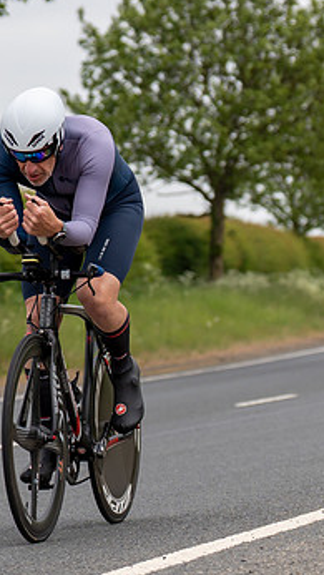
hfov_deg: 5.4
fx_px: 3401
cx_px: 60
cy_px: 302
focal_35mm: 223
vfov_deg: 9.7
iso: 125
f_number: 3.2
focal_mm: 70
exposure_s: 1/1250
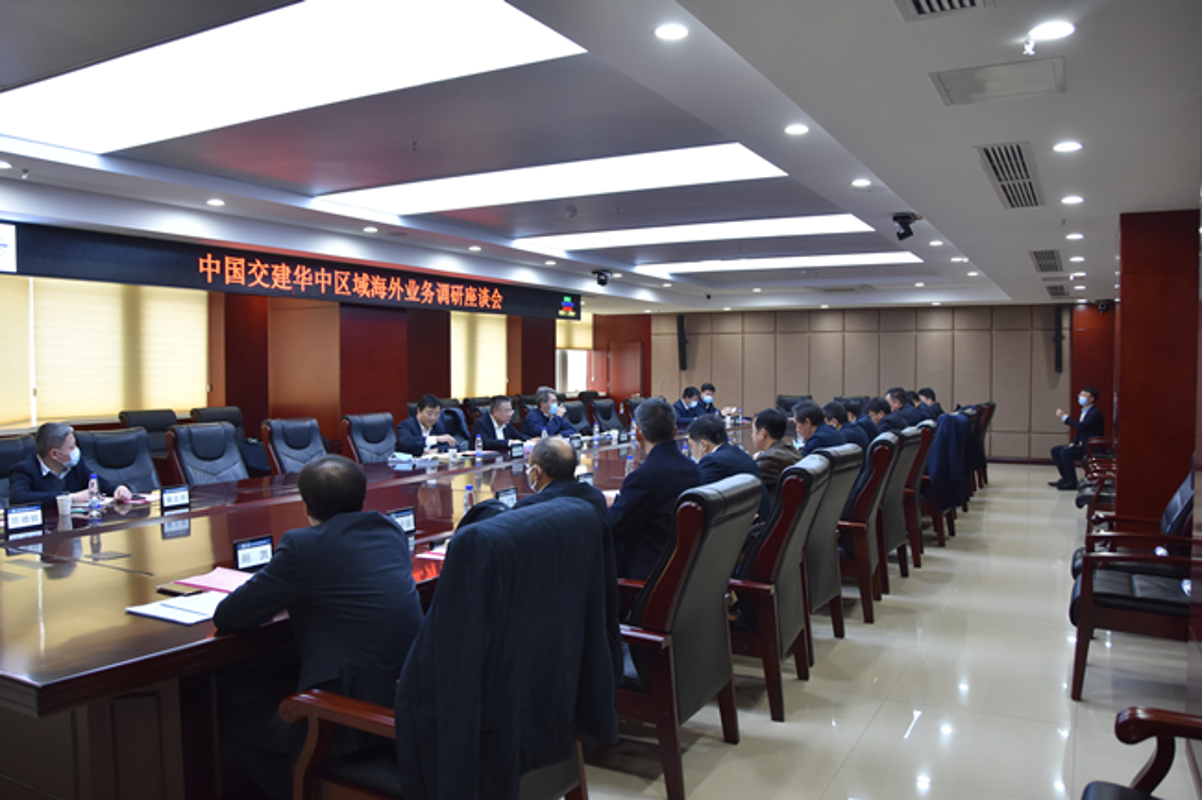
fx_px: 901
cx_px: 601
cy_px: 400
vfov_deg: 47.9
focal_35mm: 27
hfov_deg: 67.4
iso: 500
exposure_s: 1/60
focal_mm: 18
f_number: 4
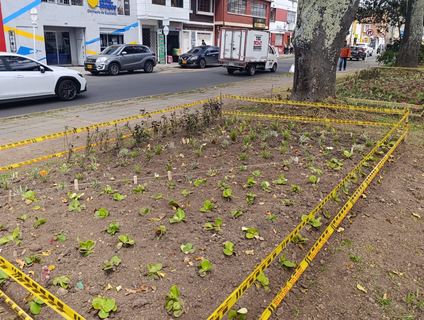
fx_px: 356
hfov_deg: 61.6
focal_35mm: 29
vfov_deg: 48.3
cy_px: 143
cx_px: 211
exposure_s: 1/213
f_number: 1.6
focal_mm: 6.14
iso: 50
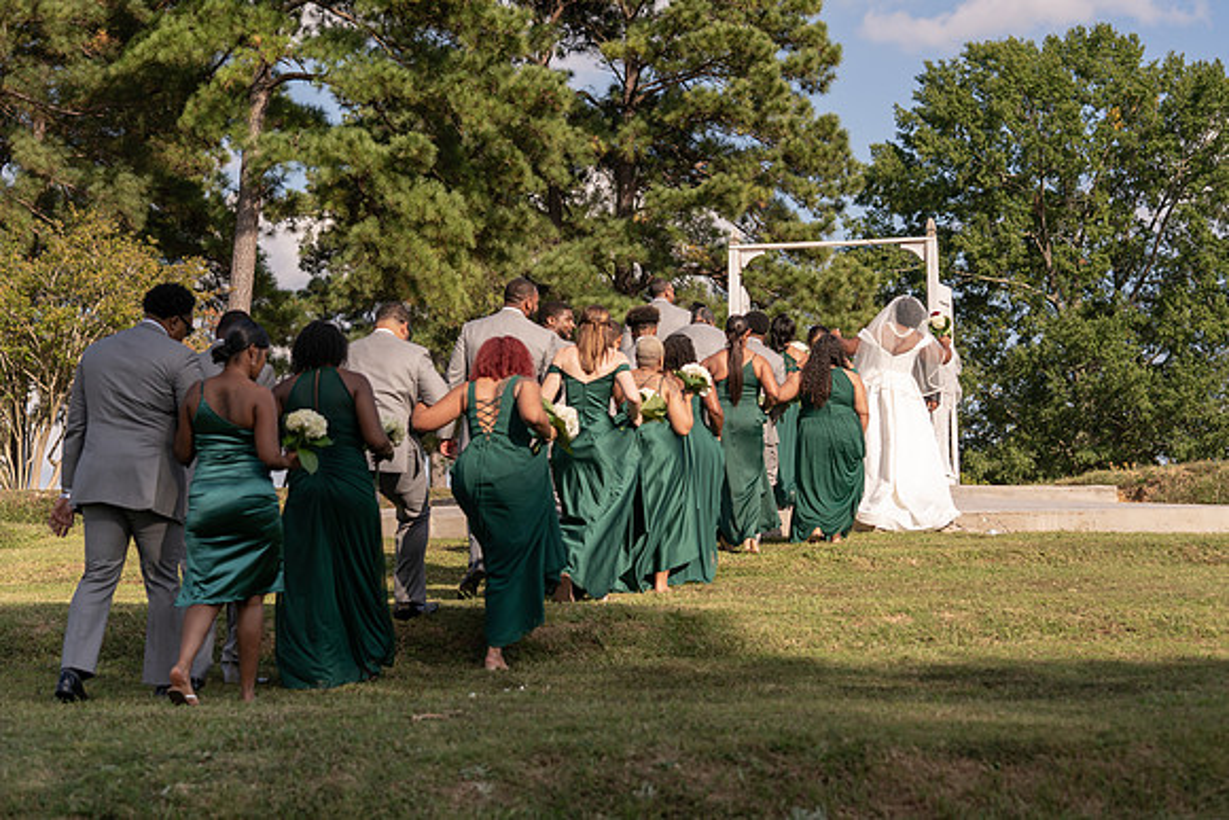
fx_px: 2508
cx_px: 629
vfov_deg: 18.6
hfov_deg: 27.5
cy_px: 423
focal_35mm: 73
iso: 100
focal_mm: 70
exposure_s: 1/1250
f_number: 4
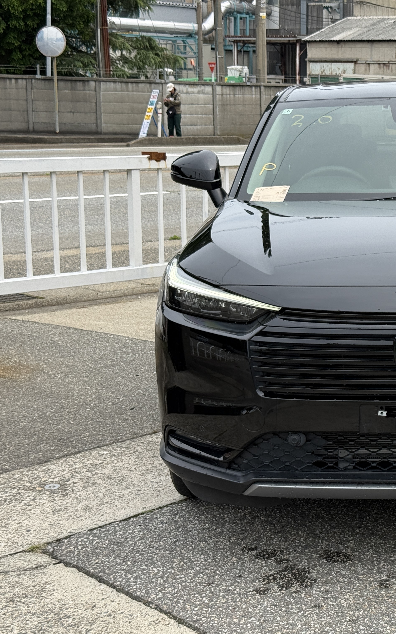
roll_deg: -1.2
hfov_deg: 18.6
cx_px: 409
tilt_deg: -10.4
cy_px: 317
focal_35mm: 68
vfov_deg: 30.2
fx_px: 1174
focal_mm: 6.76
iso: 64
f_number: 1.78
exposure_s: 1/2667
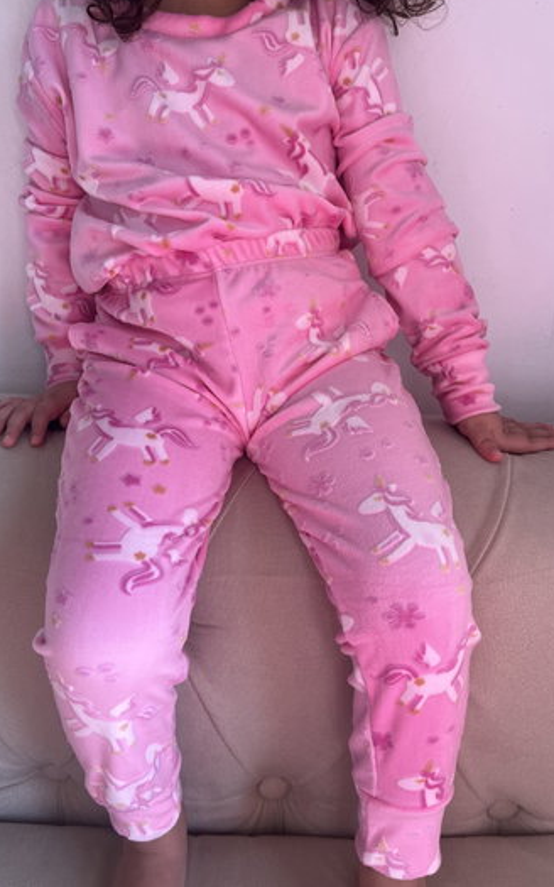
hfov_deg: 44.5
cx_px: 252
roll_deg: +0.2
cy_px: 438
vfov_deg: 66.5
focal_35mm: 28
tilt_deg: -22.5
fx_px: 677
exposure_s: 1/172
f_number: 1.6
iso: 40
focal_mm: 5.1
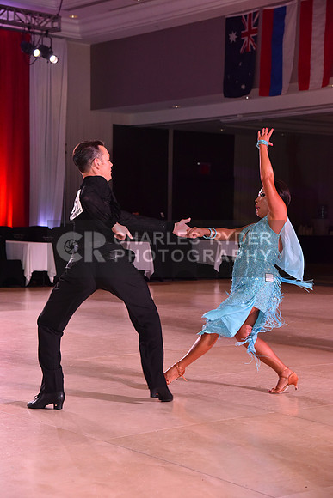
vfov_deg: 27.0
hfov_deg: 18.2
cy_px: 249
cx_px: 166
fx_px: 1040
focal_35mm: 75
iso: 2500
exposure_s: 1/320
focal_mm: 75
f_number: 6.3
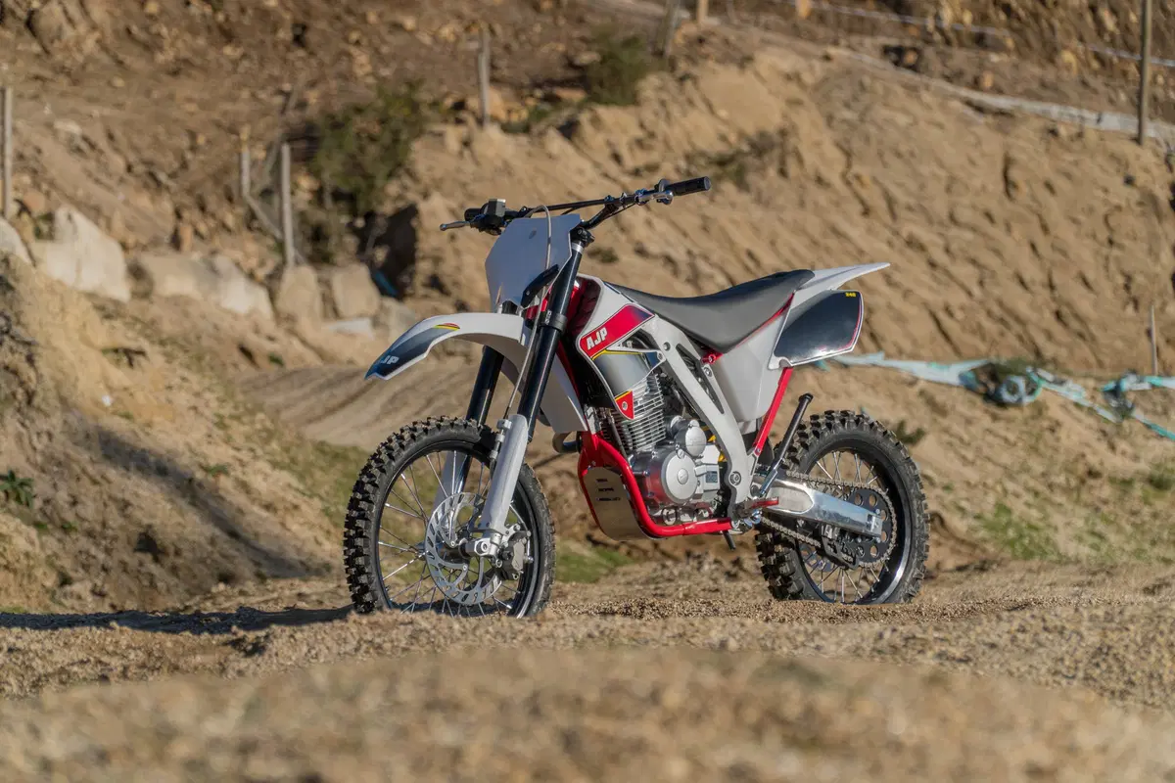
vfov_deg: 9.4
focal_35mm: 146
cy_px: 392
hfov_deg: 14.1
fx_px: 4749
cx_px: 588
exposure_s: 1/1600
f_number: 4
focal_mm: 97
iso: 100
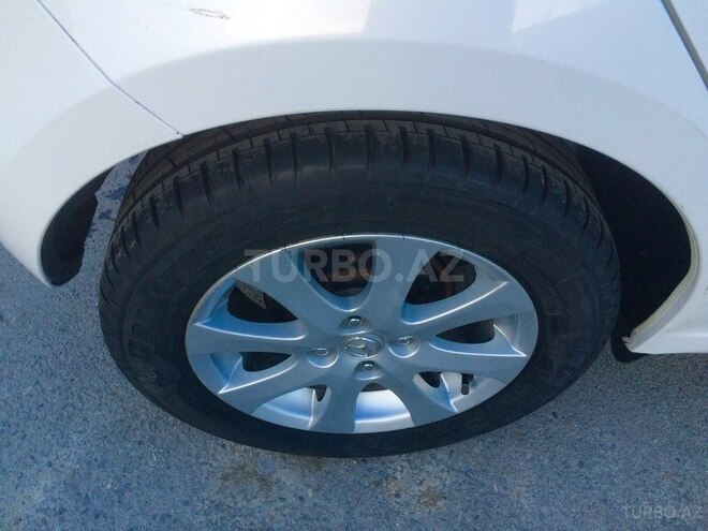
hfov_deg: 61.7
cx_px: 354
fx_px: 593
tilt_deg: -51.2
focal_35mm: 29
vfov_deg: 48.2
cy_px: 266
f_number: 2.2
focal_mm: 4.15
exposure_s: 1/100
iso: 64
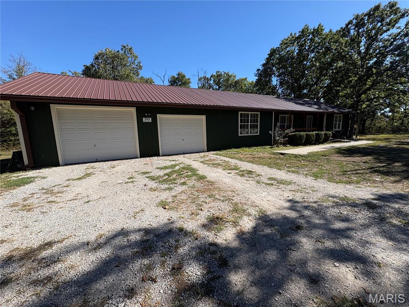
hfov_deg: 102.1
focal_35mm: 14
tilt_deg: -8.5
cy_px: 154
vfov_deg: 85.7
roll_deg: +1.6
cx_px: 204
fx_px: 165
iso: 40
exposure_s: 1/1395
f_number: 2.2
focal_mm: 2.22
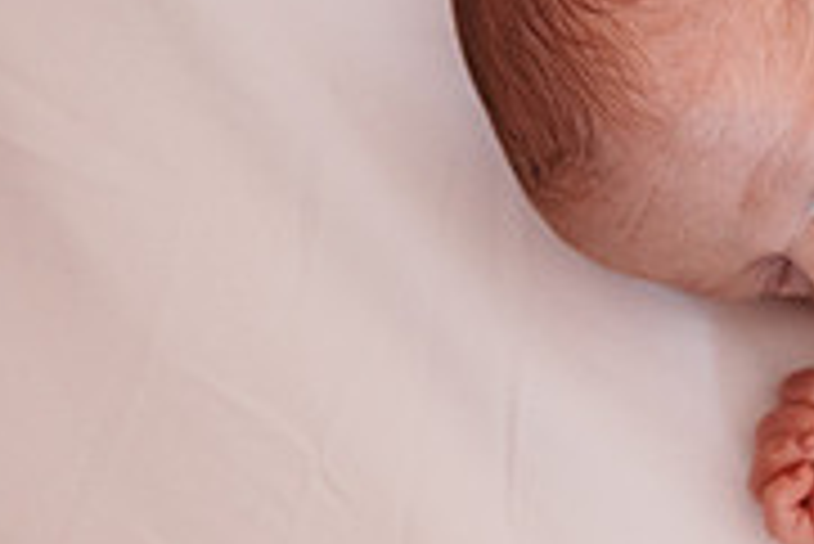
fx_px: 1742
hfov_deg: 24.9
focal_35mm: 77
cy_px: 173
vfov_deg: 17.7
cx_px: 836
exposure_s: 1/160
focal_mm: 24
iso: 800
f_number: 2.2
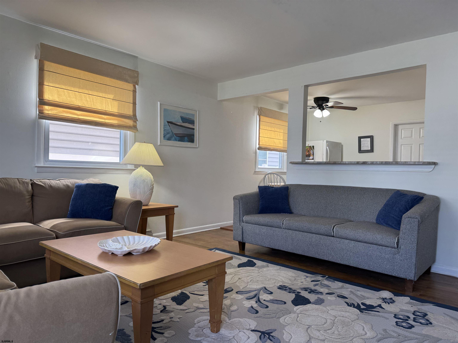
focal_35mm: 24
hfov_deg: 71.6
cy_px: 172
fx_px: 318
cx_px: 229
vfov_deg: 56.8
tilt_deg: -3.1
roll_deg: -1.3
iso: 80
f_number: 1.78
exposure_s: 1/120
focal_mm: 6.76
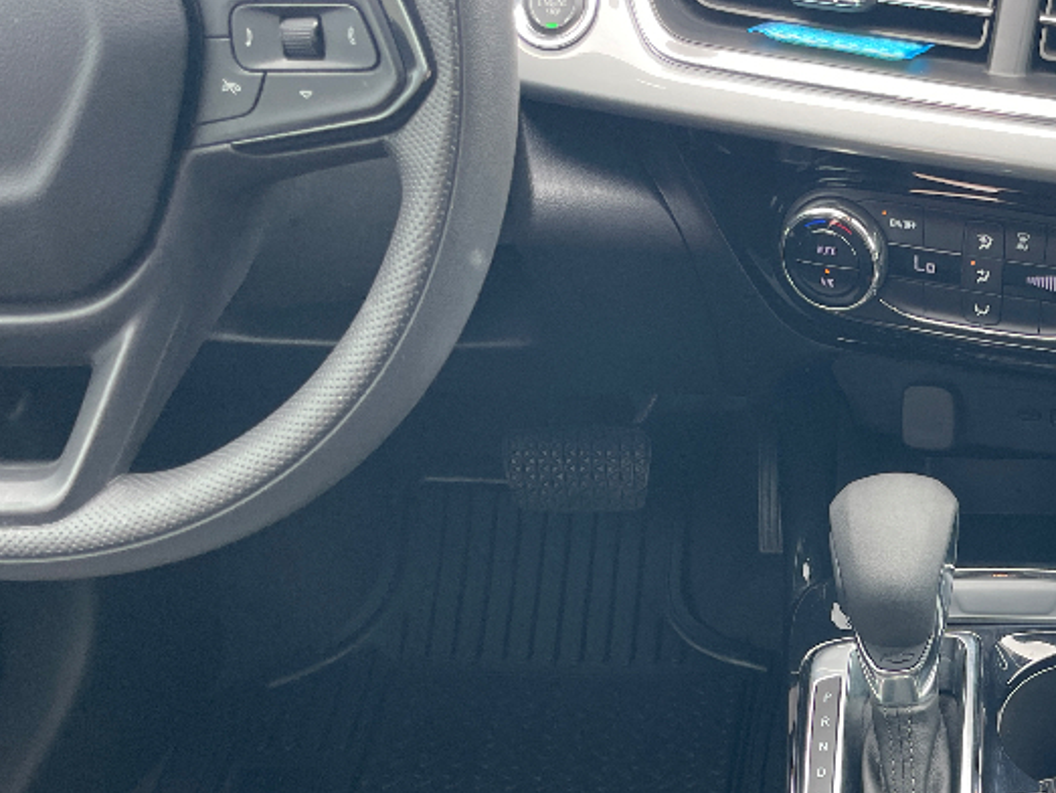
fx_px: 1557
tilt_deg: -45.7
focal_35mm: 51
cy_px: 700
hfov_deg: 34.9
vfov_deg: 27.6
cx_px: 991
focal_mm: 4.2
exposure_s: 1/121
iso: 80
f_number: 1.6
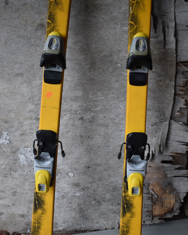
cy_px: 125
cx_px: 94
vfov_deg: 44.8
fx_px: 285
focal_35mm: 41
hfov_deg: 36.5
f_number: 4.5
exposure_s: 1/80
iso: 400
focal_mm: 24
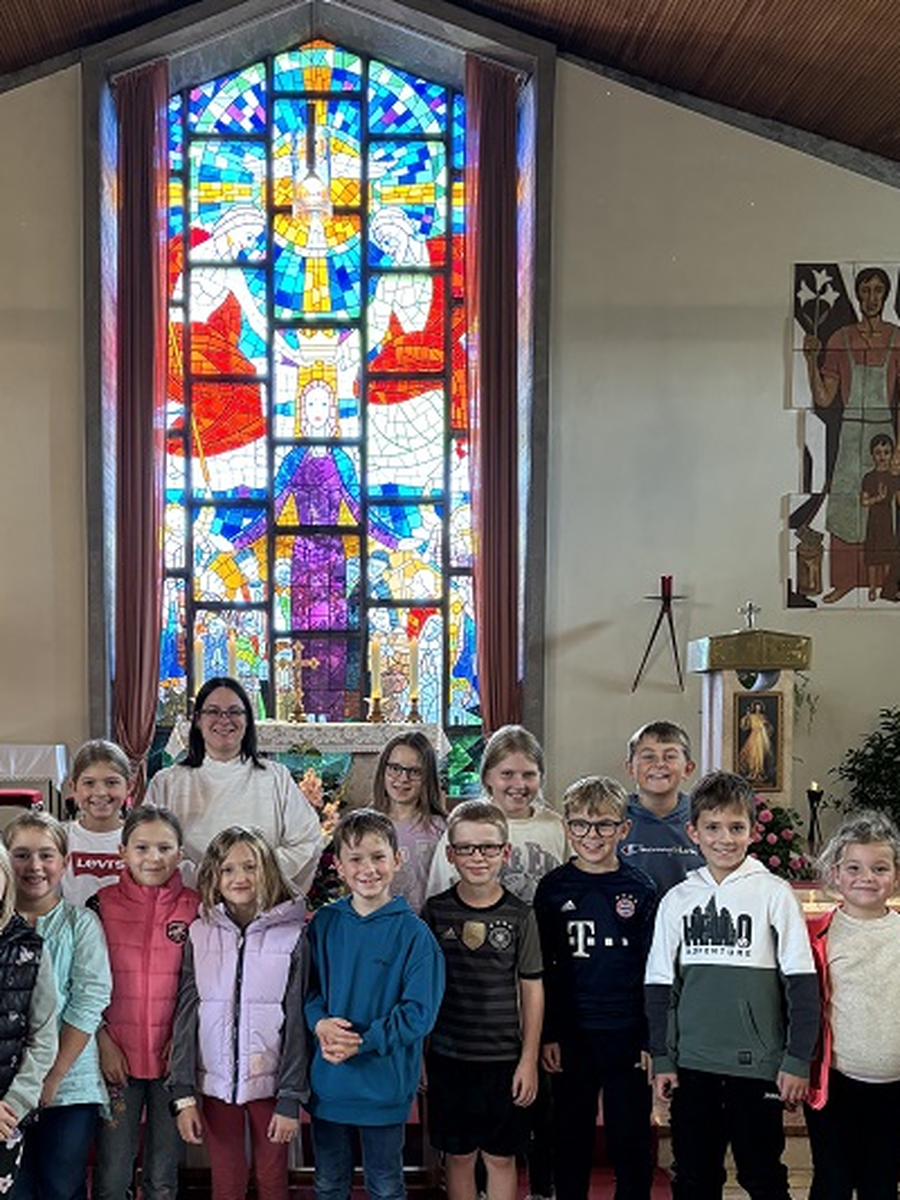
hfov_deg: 36.6
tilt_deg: -2.7
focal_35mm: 39
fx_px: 1351
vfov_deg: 47.1
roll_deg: -0.4
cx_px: 331
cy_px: 804
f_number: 1.6
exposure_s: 1/50
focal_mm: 5.96
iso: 200
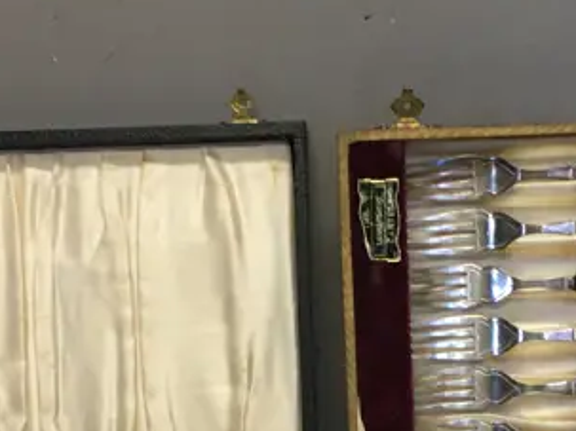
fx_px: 1630
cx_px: 407
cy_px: 526
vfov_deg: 14.6
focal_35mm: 98
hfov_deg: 19.9
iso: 40
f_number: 2.2
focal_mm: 4.15
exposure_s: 1/33
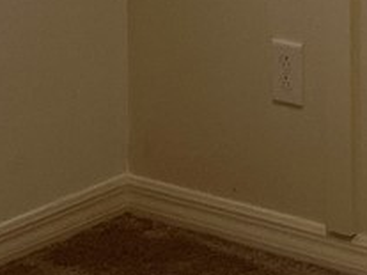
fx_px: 2130
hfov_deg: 9.4
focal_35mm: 201
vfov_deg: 7.0
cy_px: -367
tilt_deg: -5.4
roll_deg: +0.2
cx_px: 661
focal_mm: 5.1
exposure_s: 1/60
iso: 64
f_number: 1.6
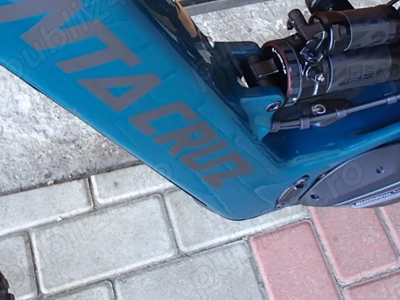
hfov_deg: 33.8
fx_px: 658
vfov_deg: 24.9
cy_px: 33
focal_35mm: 57
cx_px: 180
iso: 320
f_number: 3.9
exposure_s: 1/30
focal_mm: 5
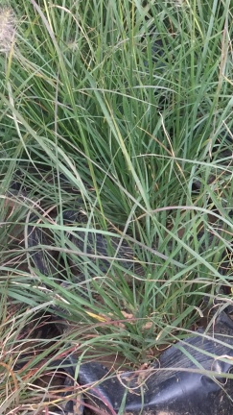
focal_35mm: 78
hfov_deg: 14.5
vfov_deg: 27.2
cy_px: 233
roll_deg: +0.1
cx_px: 341
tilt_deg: -38.1
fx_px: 857
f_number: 2.2
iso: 32
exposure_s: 1/514
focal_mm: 4.15
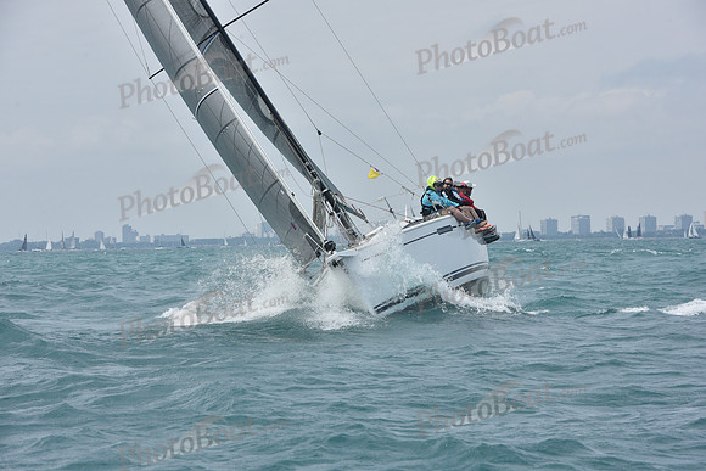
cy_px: 236
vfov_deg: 10.2
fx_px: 2648
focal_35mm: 135
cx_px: 353
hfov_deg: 15.2
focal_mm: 135
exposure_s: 1/800
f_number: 11
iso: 250
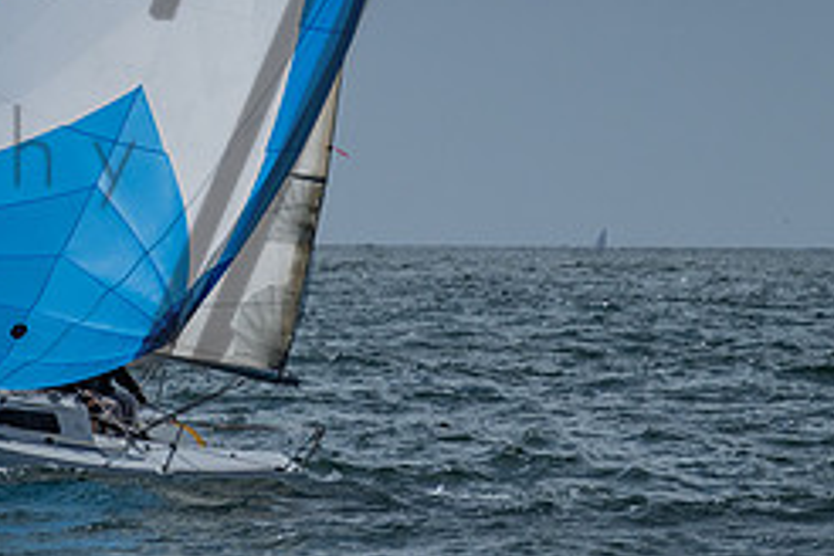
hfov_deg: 3.5
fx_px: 13459
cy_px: -65
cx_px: 107
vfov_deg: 2.4
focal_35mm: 581
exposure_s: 1/4000
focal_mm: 200
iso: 200
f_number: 6.3
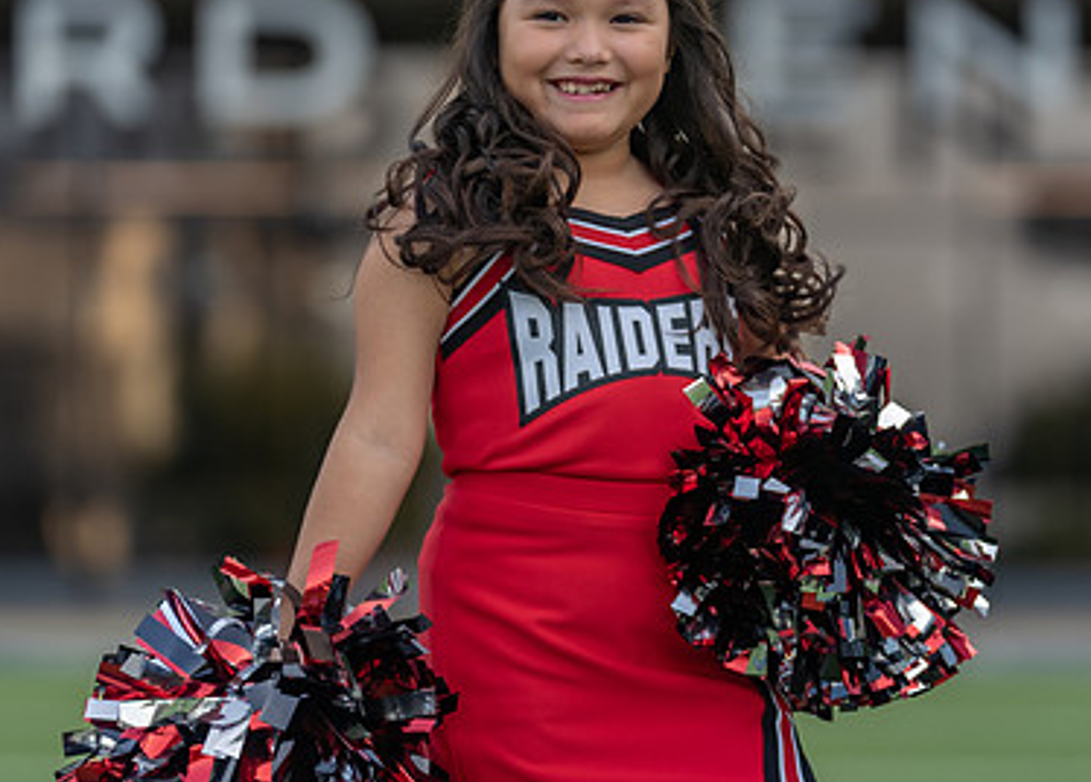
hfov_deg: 8.5
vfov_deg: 6.1
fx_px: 7320
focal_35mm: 236
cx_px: 593
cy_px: 285
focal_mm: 140
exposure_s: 1/320
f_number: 2.8
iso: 100
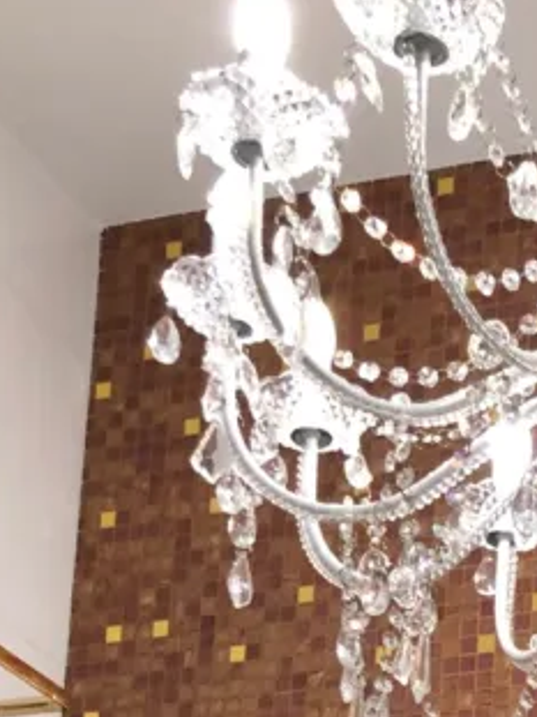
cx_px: 758
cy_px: 1353
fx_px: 2235
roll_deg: -0.2
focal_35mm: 108
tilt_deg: +7.5
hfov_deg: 13.1
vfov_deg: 15.3
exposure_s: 1/25
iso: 32
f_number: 1.8
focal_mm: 4
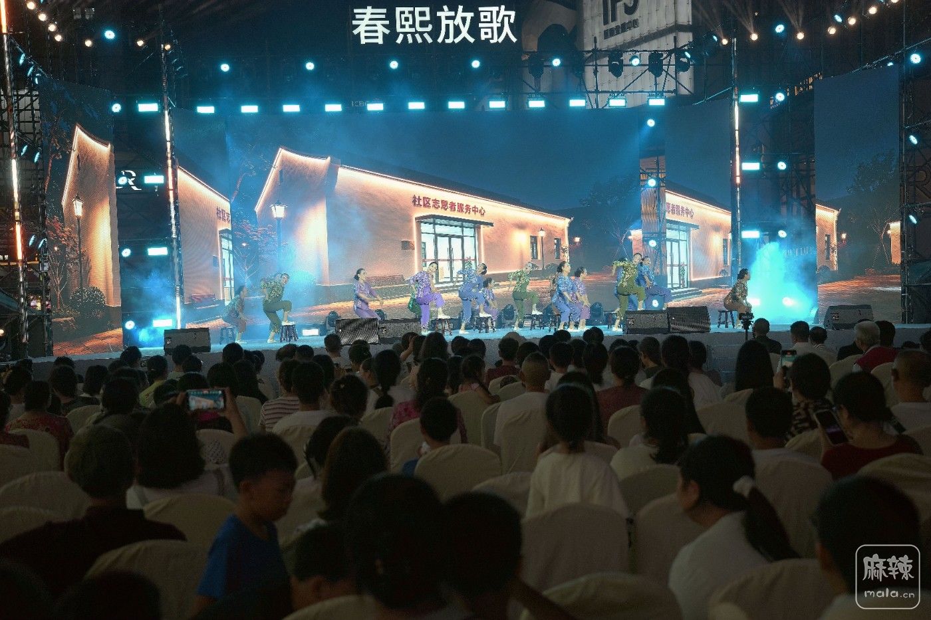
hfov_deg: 36.3
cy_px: 310
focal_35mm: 55
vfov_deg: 24.6
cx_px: 466
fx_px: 1422
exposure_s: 1/125
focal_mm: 55
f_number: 4.5
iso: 250
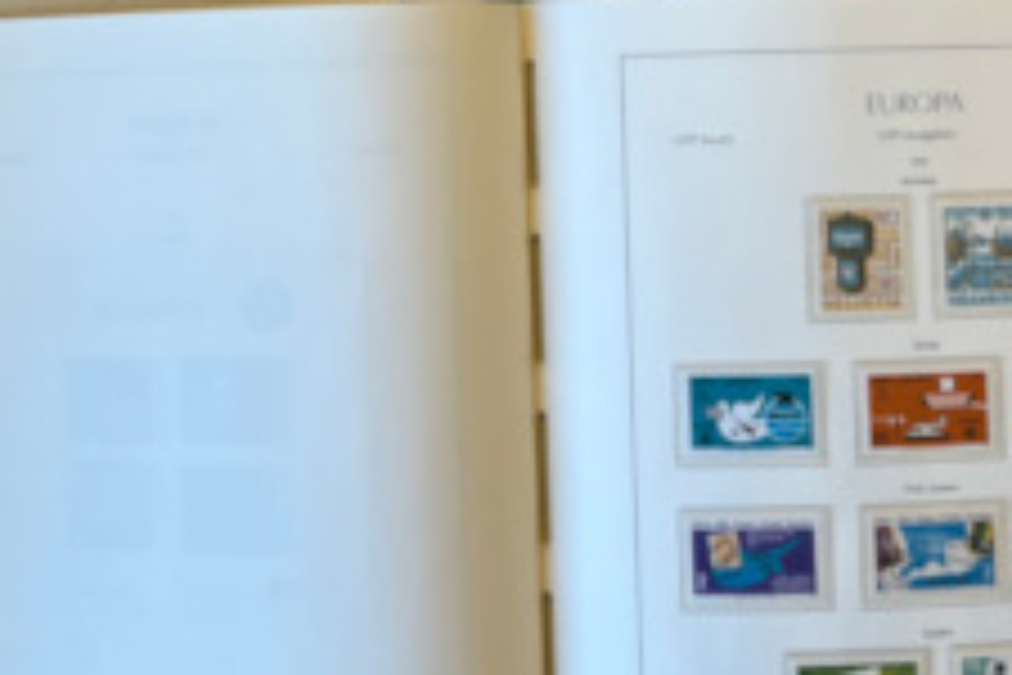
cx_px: 495
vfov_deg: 18.5
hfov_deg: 28.1
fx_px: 2024
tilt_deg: -79.5
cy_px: 14
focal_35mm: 72
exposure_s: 1/100
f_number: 1.5
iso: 40
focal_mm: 5.7
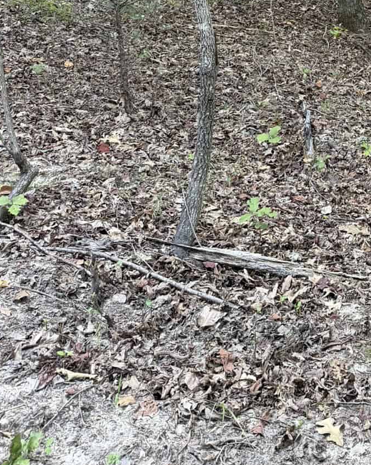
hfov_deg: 24.8
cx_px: 409
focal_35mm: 57
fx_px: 783
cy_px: -57
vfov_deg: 29.5
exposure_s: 1/60
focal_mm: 6.8
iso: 250
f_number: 1.8
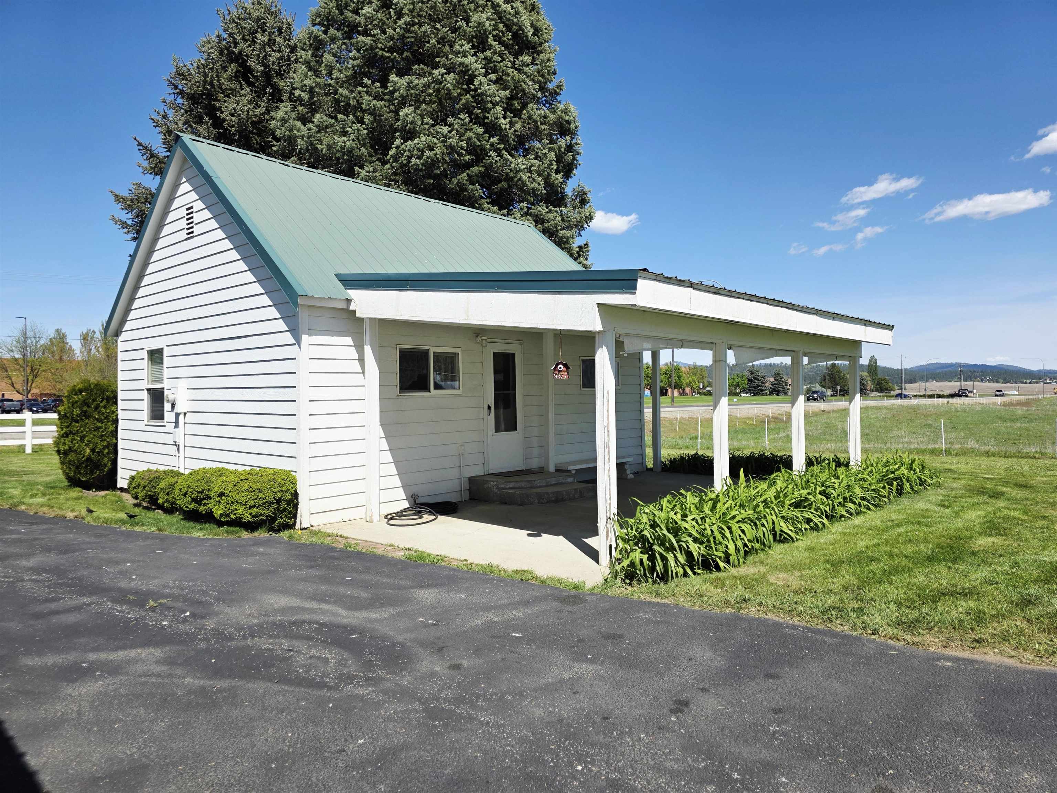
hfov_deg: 73.9
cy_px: 396
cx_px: 528
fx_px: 702
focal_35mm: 23
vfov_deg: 58.9
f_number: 1.7
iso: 80
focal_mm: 6.3
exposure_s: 1/10000
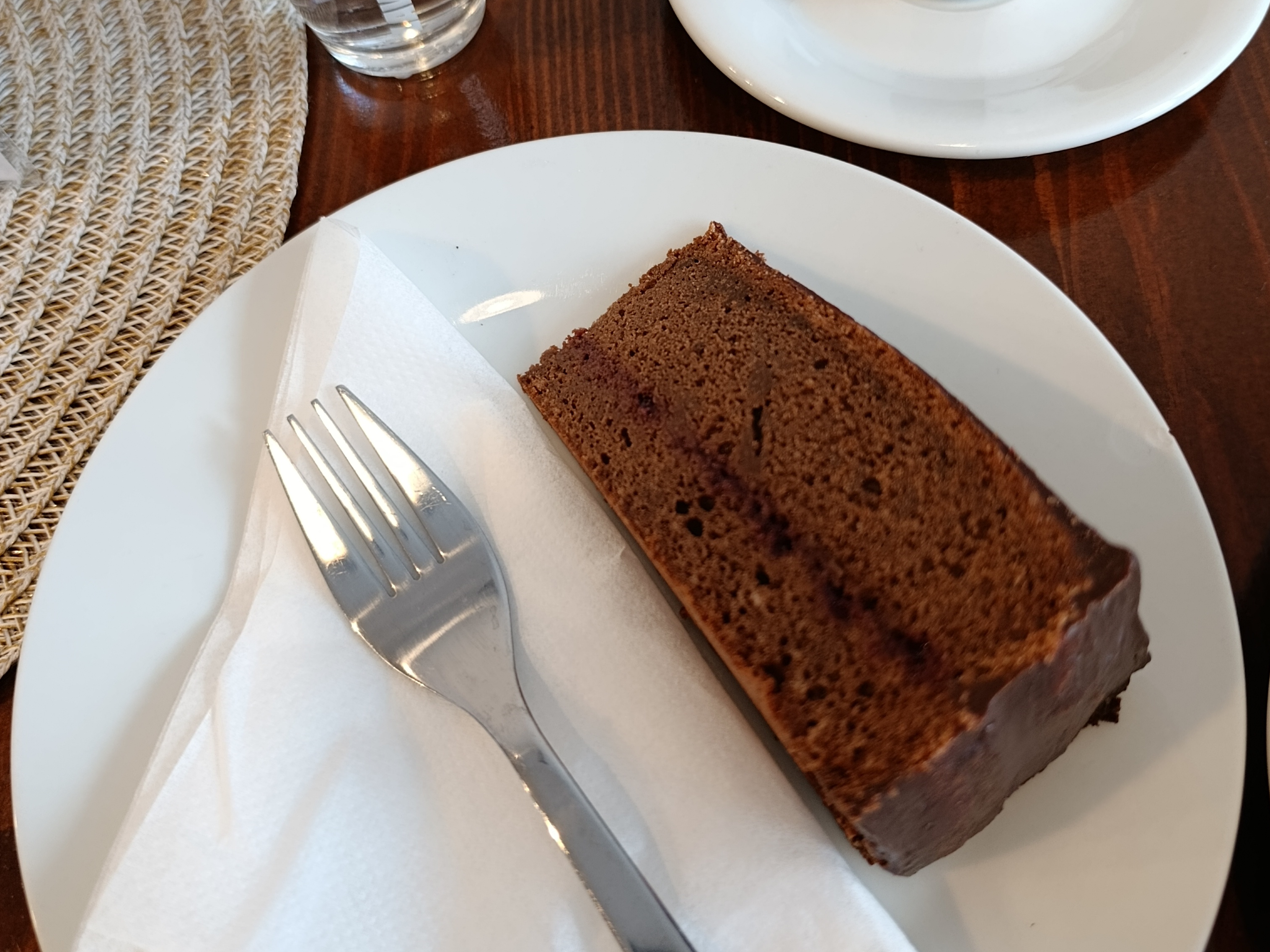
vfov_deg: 45.2
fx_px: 1137
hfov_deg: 58.3
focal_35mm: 31
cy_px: 375
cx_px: 631
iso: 690
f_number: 1.65
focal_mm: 6.11
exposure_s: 1/100
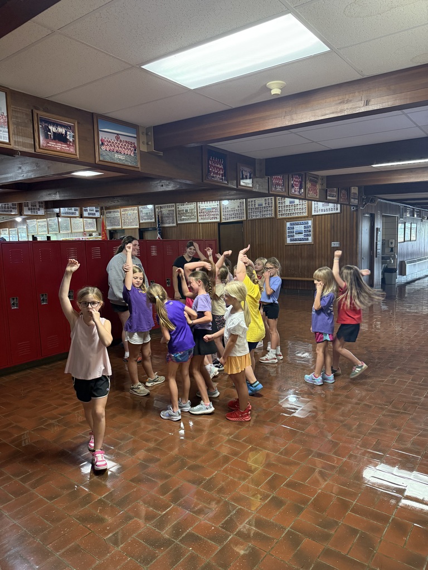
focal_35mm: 24
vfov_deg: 71.6
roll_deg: +1.0
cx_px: 214
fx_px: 396
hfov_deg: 56.8
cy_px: 285
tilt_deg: -5.9
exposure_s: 1/60
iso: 400
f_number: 1.78
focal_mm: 6.76
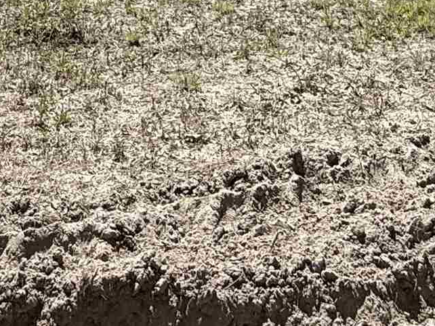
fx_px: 842
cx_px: 190
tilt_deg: +5.0
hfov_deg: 29.0
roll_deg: -0.2
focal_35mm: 67
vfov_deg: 17.1
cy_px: -296
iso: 50
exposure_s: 1/2237
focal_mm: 2.22
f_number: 2.2
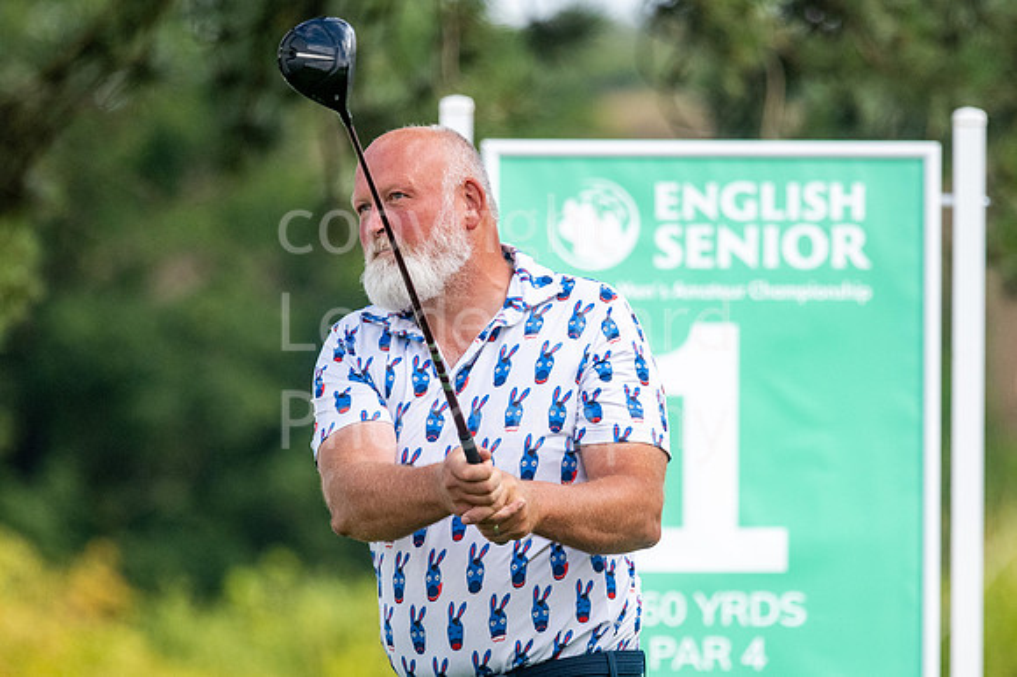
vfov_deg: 2.5
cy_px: 332
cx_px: 622
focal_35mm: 551
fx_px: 15543
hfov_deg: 3.7
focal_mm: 300
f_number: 4
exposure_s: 1/2500
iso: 500
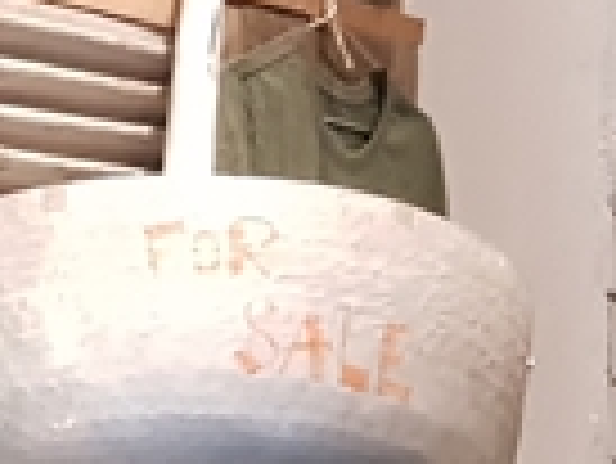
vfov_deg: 9.6
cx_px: -800
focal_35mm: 152
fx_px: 2707
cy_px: 599
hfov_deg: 11.1
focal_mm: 4.2
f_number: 1.7
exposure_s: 1/50
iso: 640
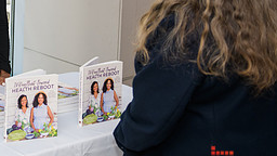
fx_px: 610
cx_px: -26
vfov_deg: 14.3
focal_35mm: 83
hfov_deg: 24.0
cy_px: -7
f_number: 3.2
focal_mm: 35
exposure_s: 1/125
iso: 200
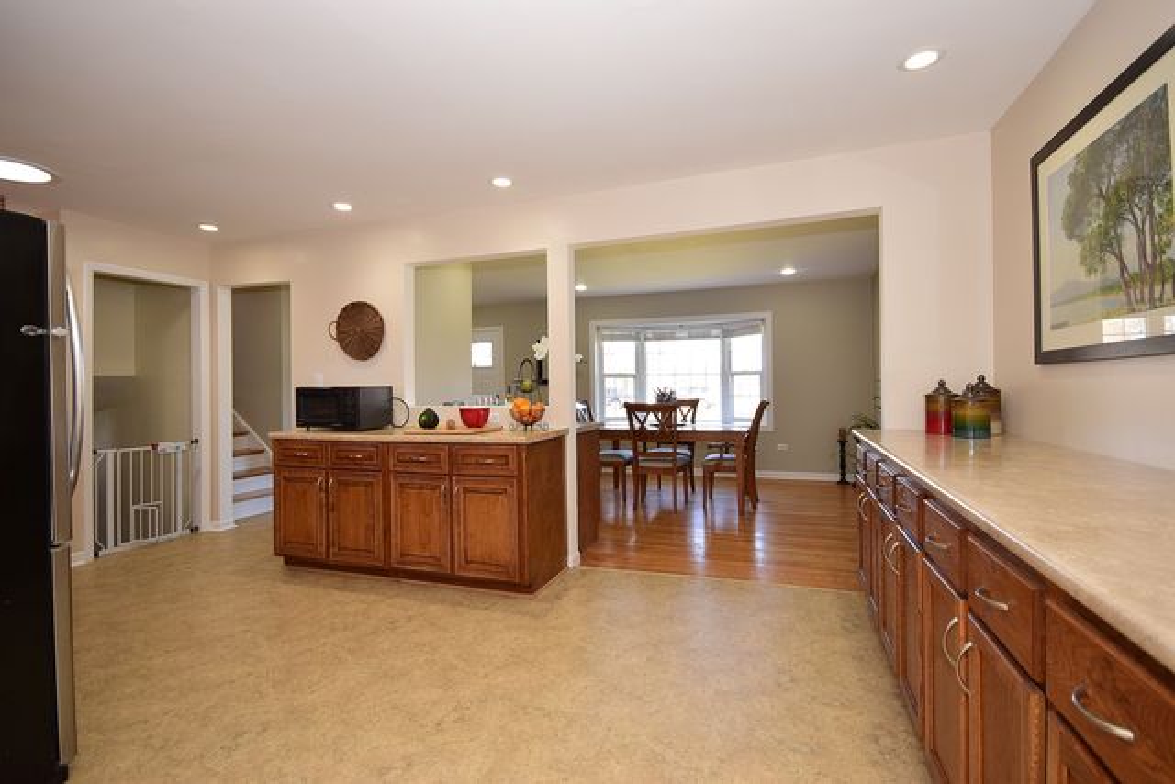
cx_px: 588
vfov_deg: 72.1
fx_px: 539
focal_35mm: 16
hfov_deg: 95.0
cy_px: 392
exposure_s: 1/80
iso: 640
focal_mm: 11
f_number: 6.3
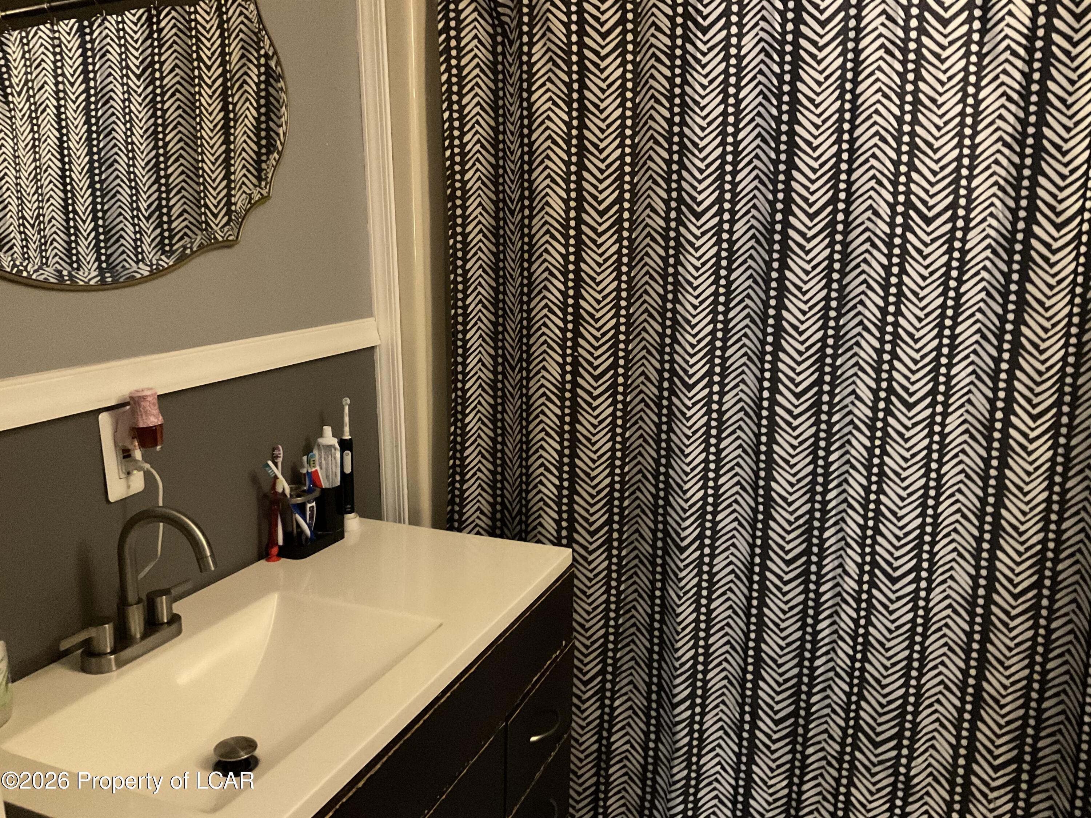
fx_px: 914
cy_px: 409
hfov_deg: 61.7
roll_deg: +0.3
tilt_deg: -11.3
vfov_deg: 48.2
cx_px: 546
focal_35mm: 29
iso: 500
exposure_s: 1/24
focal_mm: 3
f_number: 1.8
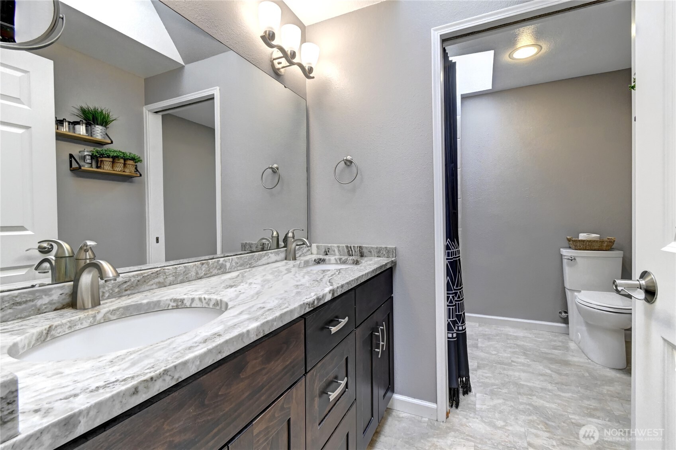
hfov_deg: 100.4
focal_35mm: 15
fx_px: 282
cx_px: 338
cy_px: 225
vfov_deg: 77.3
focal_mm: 10
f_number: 11
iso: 3200
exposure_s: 1/10
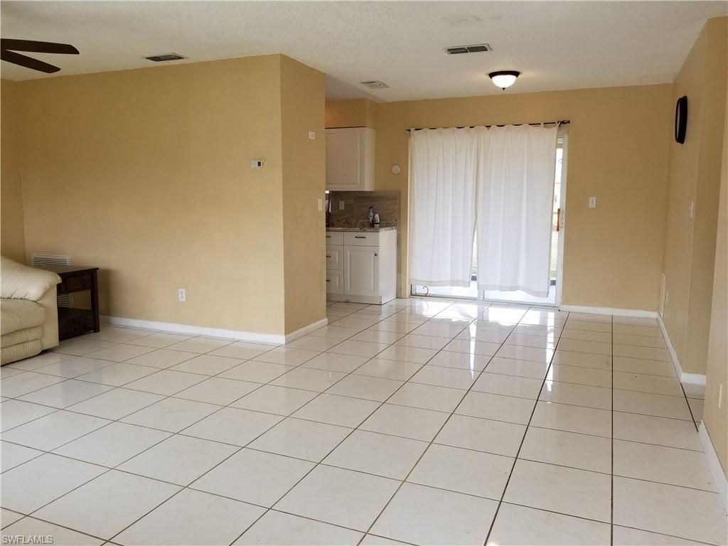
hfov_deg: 67.3
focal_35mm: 26
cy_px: 273
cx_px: 364
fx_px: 547
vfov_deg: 53.1
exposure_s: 1/151
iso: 50
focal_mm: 4.25
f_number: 1.7
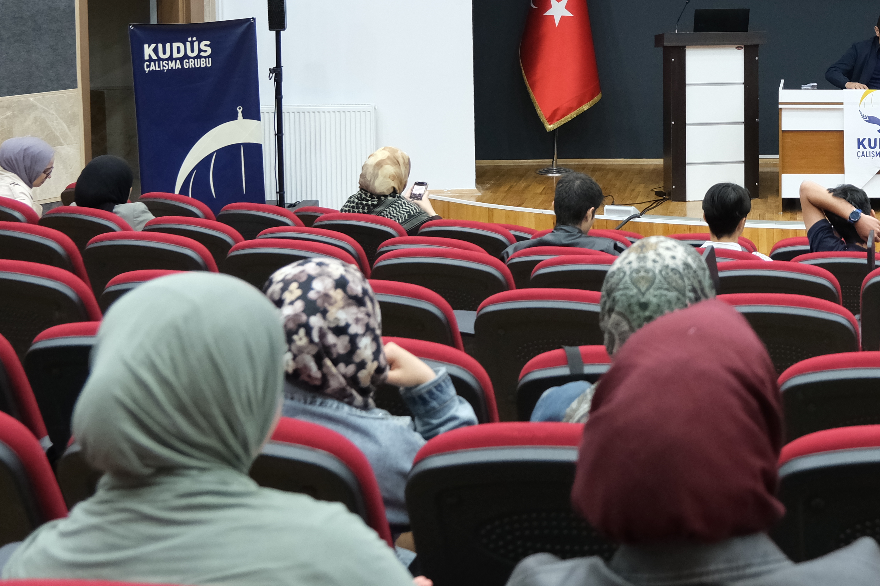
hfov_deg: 27.6
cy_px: 47
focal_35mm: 69
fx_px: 1686
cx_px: 876
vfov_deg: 19.3
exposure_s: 1/100
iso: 2000
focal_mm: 21.3
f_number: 3.2
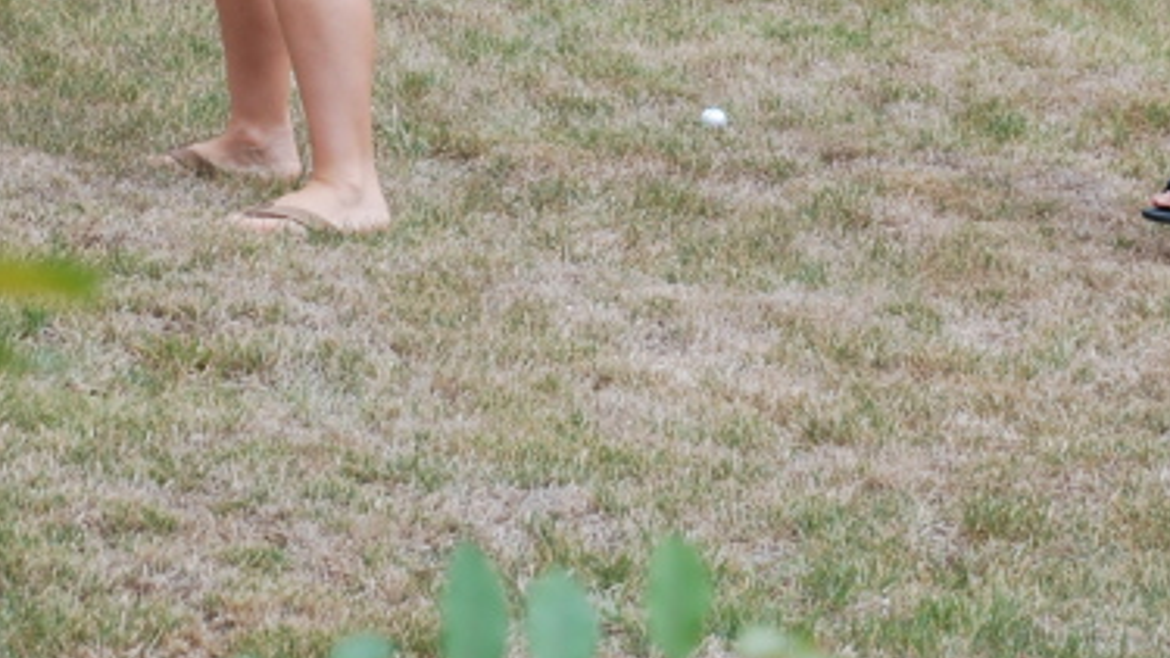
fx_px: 7725
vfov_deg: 4.9
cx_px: 739
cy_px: -257
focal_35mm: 249
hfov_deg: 8.7
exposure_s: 1/320
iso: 200
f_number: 5.3
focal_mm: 58
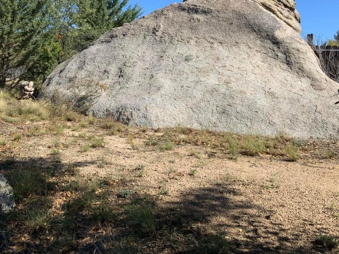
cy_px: 75
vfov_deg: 31.8
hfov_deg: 42.0
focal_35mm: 45
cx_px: 143
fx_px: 441
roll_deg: -0.9
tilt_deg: +0.0
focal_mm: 3
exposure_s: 1/1730
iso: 16
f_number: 1.8
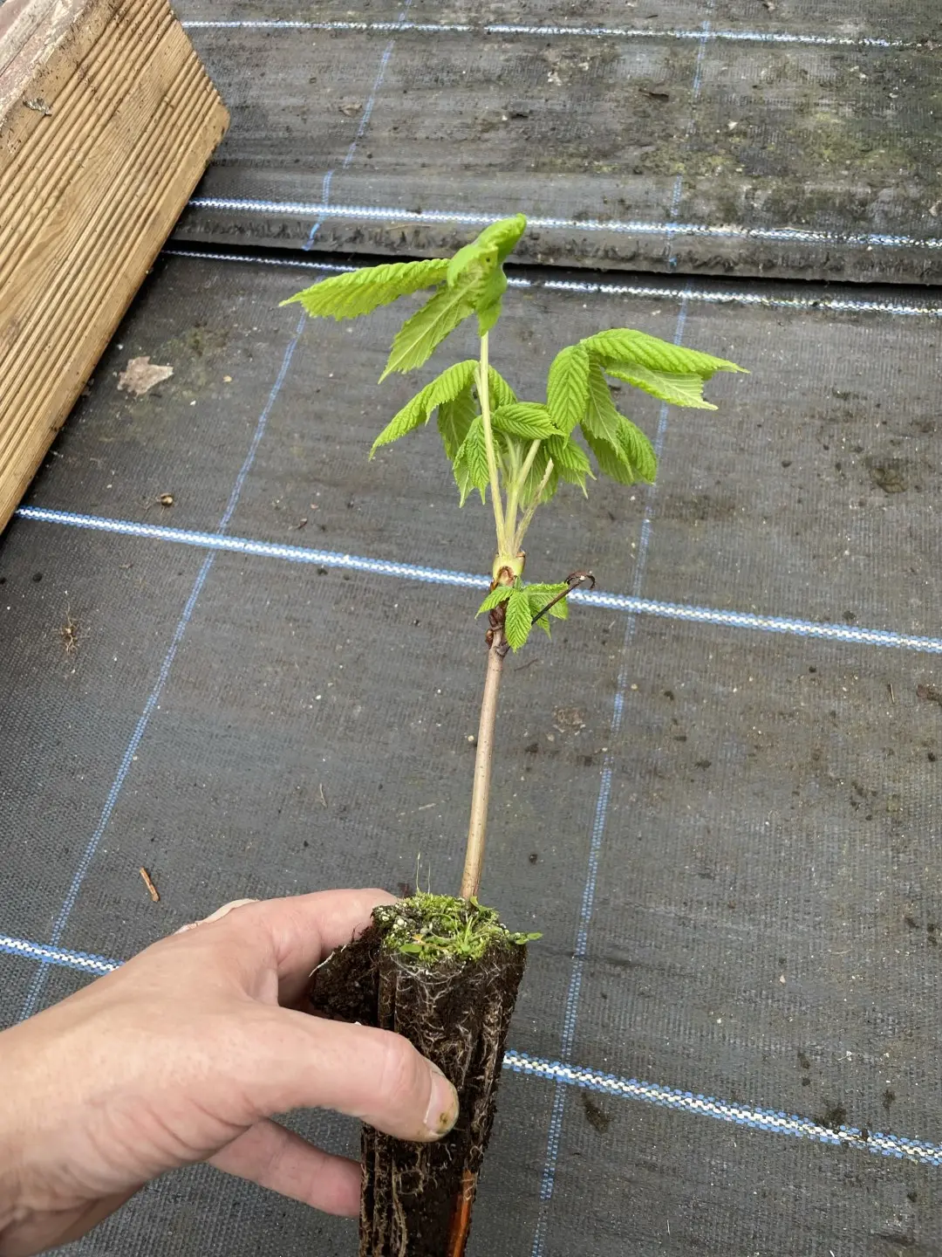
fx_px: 943
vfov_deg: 67.3
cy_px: 628
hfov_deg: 53.1
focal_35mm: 26
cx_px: 471
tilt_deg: -62.6
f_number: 1.6
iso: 40
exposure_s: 1/121
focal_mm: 4.2
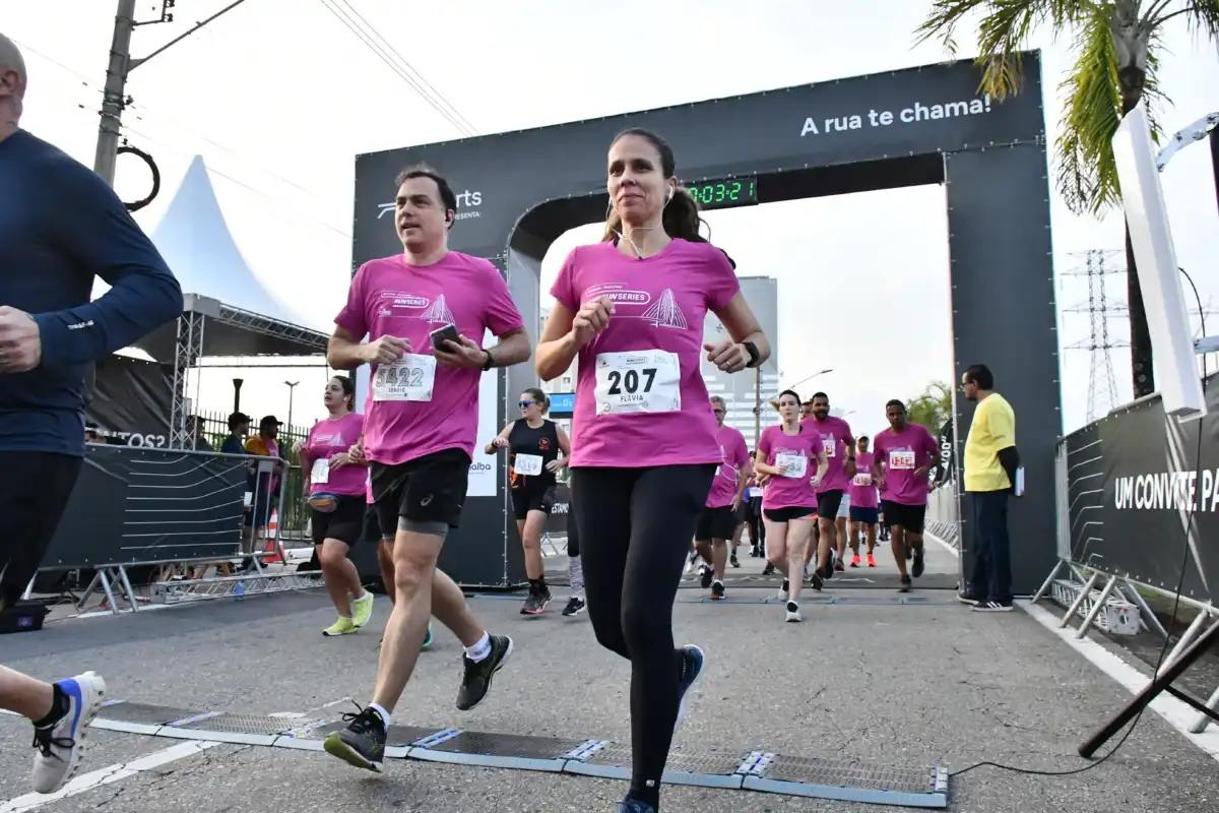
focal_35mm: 27
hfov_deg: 67.4
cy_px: 406
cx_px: 610
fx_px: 914
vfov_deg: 47.9
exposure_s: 1/1000
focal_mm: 18
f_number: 10
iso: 4000
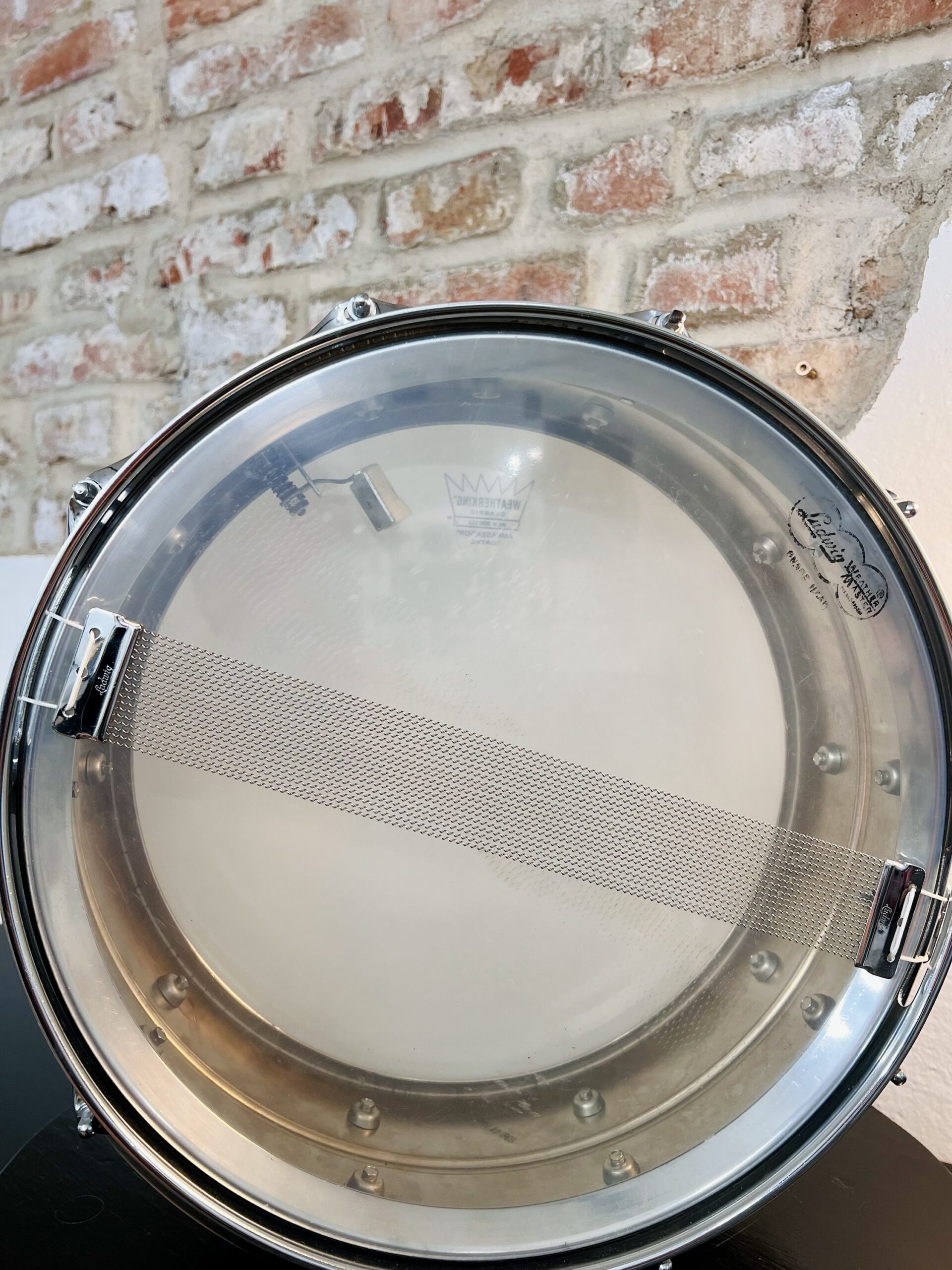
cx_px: 476
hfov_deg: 53.1
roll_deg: -0.2
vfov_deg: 67.3
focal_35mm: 26
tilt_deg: -2.6
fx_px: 953
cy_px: 635
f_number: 1.5
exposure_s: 1/74
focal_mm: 5.7
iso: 80
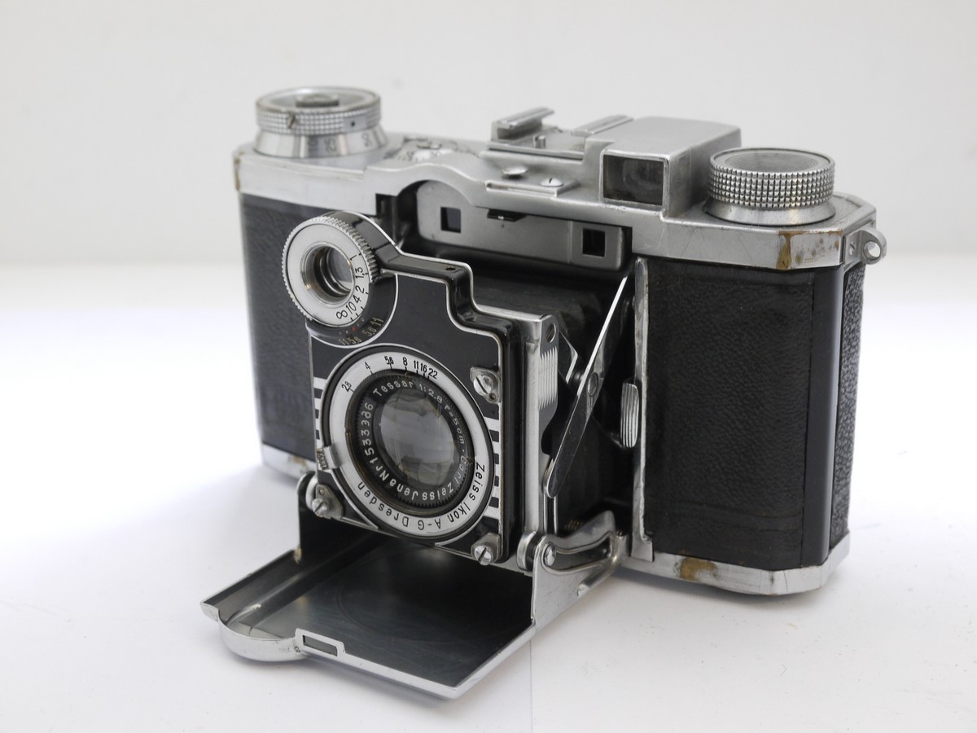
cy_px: 366
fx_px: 1637
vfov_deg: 25.2
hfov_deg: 33.2
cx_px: 488
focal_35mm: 58
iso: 400
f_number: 10
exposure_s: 1/10
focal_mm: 29
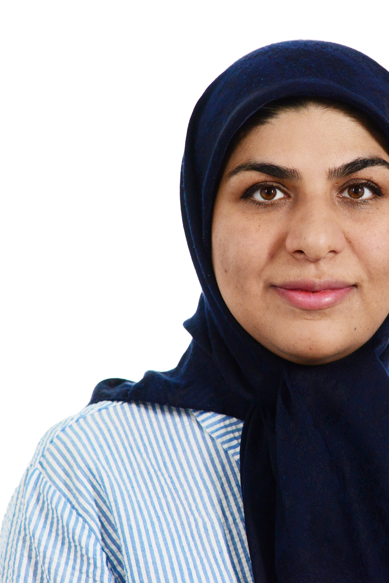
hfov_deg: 8.7
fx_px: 2561
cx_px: 319
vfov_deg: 13.0
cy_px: 291
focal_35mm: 158
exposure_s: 1/200
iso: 2500
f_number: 5
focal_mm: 105
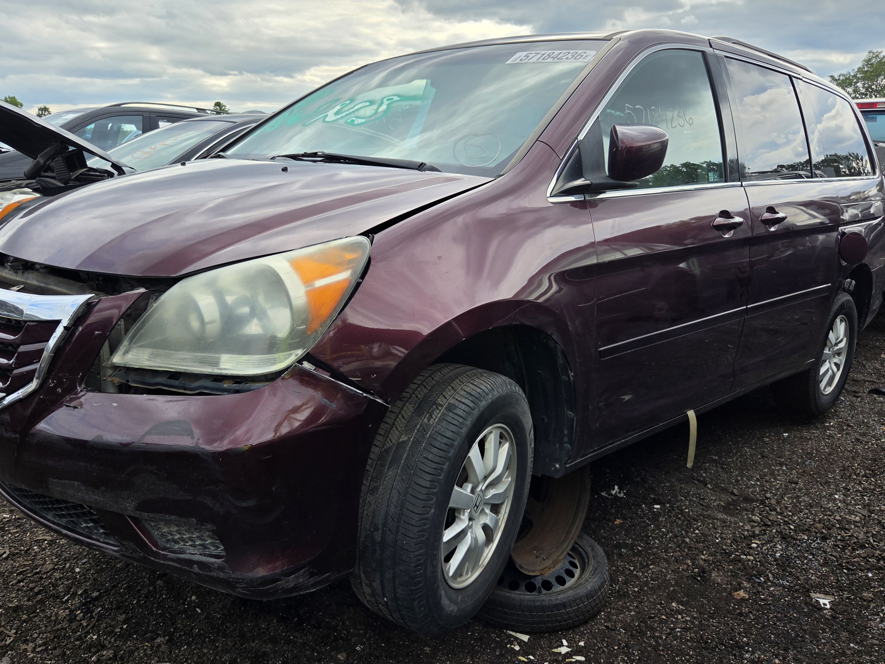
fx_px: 716
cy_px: 320
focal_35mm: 28
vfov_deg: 49.7
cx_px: 414
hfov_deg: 63.4
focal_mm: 5.4
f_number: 1.8
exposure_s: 1/2572
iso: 80
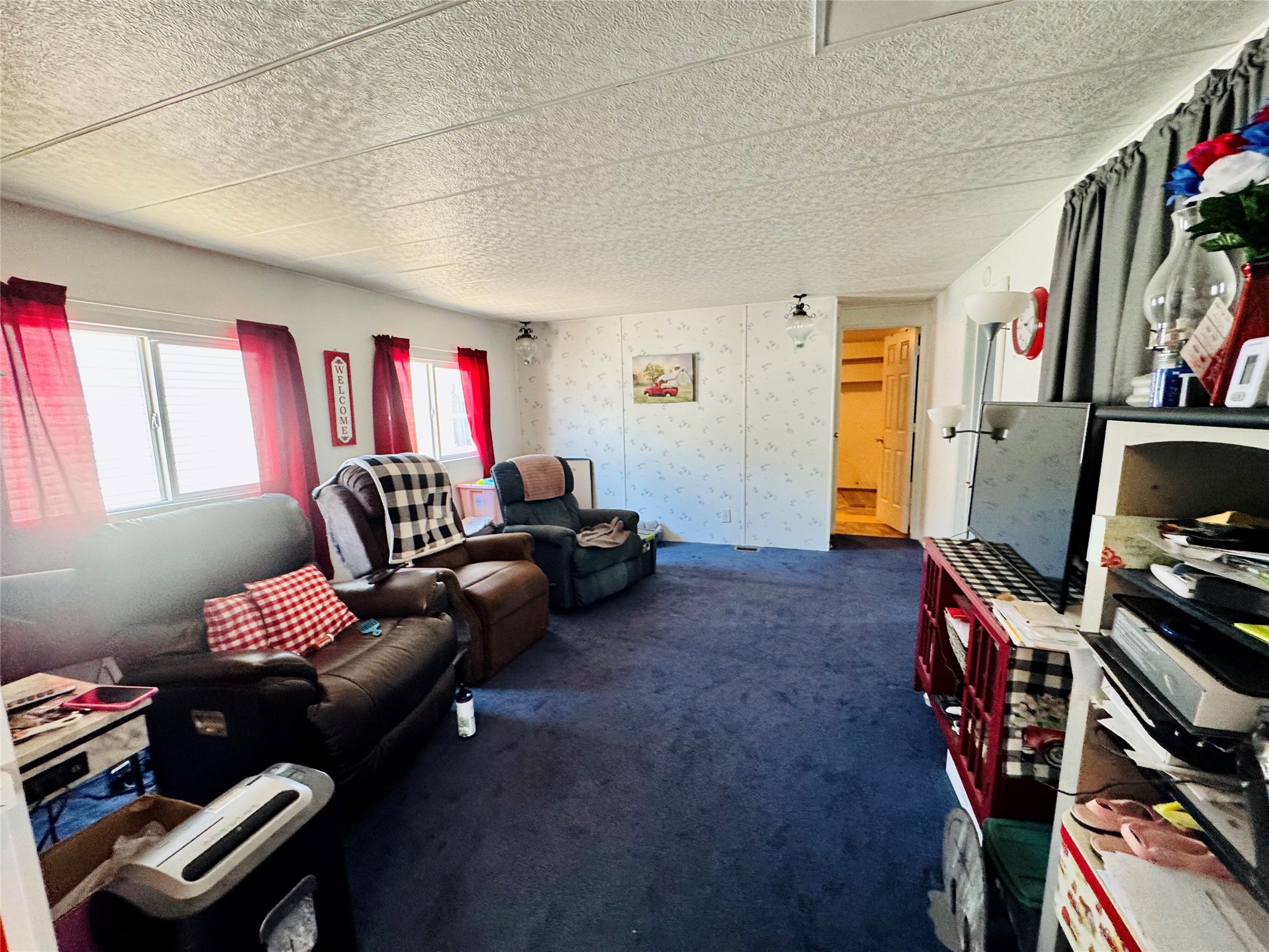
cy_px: 476
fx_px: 513
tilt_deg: -8.6
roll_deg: -1.5
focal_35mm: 14
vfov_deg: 85.7
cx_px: 634
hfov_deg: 102.1
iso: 200
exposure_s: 1/60
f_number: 2.2
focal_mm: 2.22
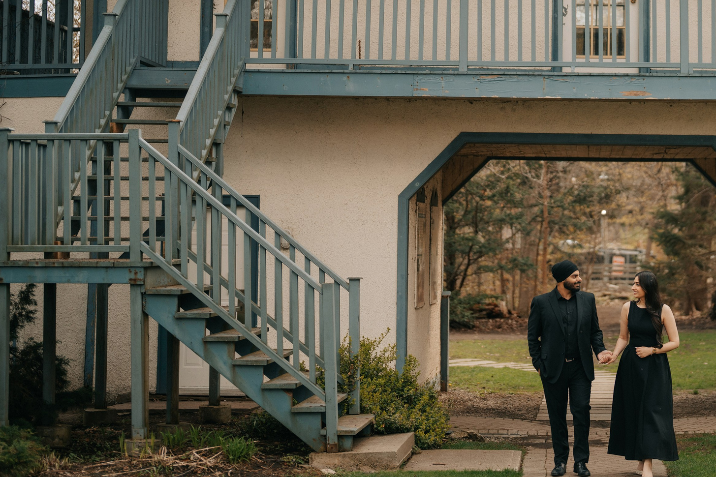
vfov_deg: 15.5
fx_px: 1750
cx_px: 580
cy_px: 117
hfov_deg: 22.8
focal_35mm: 88
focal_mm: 50
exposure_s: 1/2500
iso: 100
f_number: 1.2
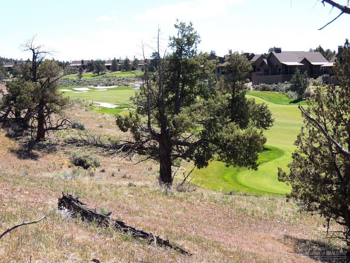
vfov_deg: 24.4
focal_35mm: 60
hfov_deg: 32.2
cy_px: 132
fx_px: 607
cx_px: 175
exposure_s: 1/400
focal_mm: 10.7
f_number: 3.7
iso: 100
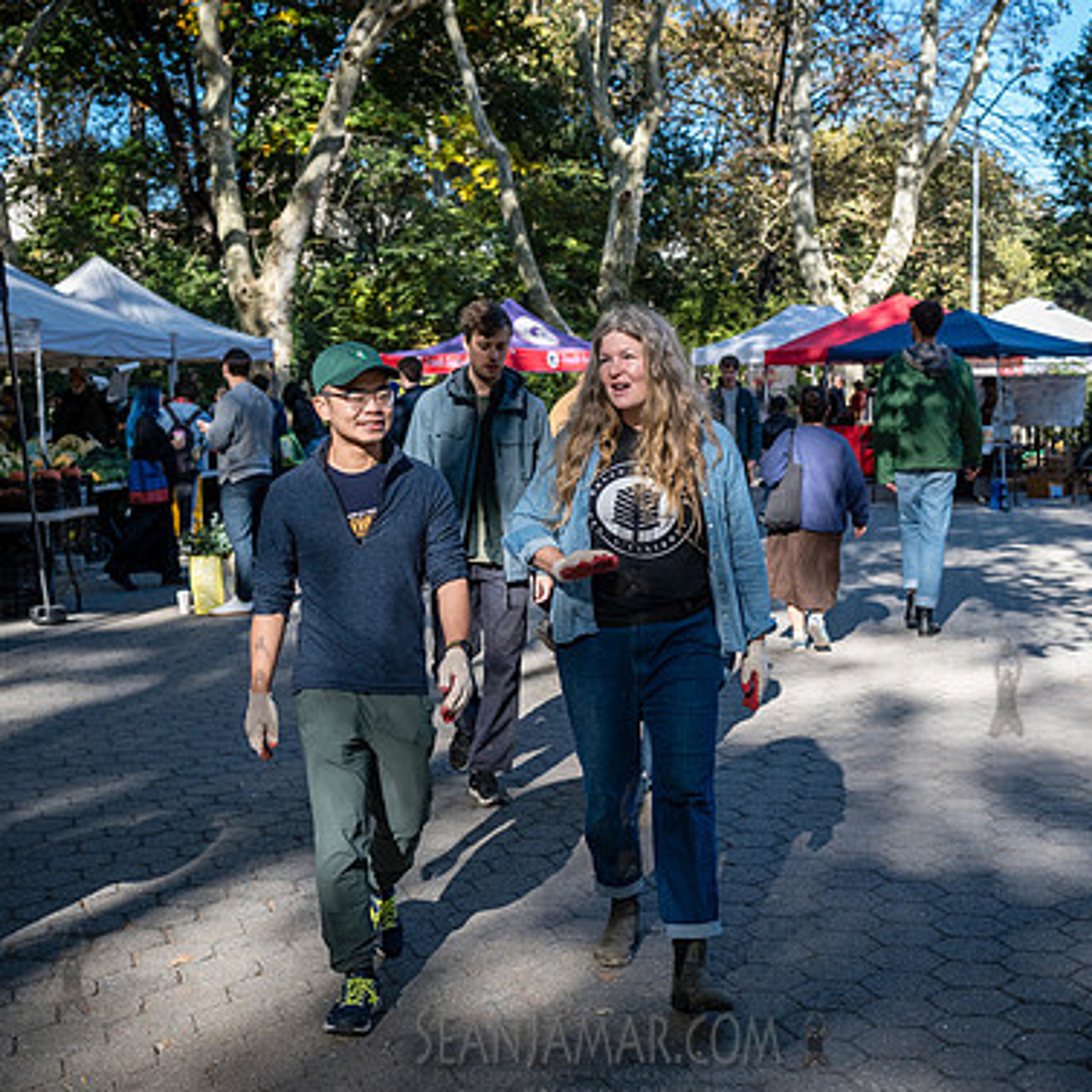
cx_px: 618
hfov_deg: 36.0
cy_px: 546
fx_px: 1677
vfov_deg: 36.1
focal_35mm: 47
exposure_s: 1/2500
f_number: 4
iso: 1000
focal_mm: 35
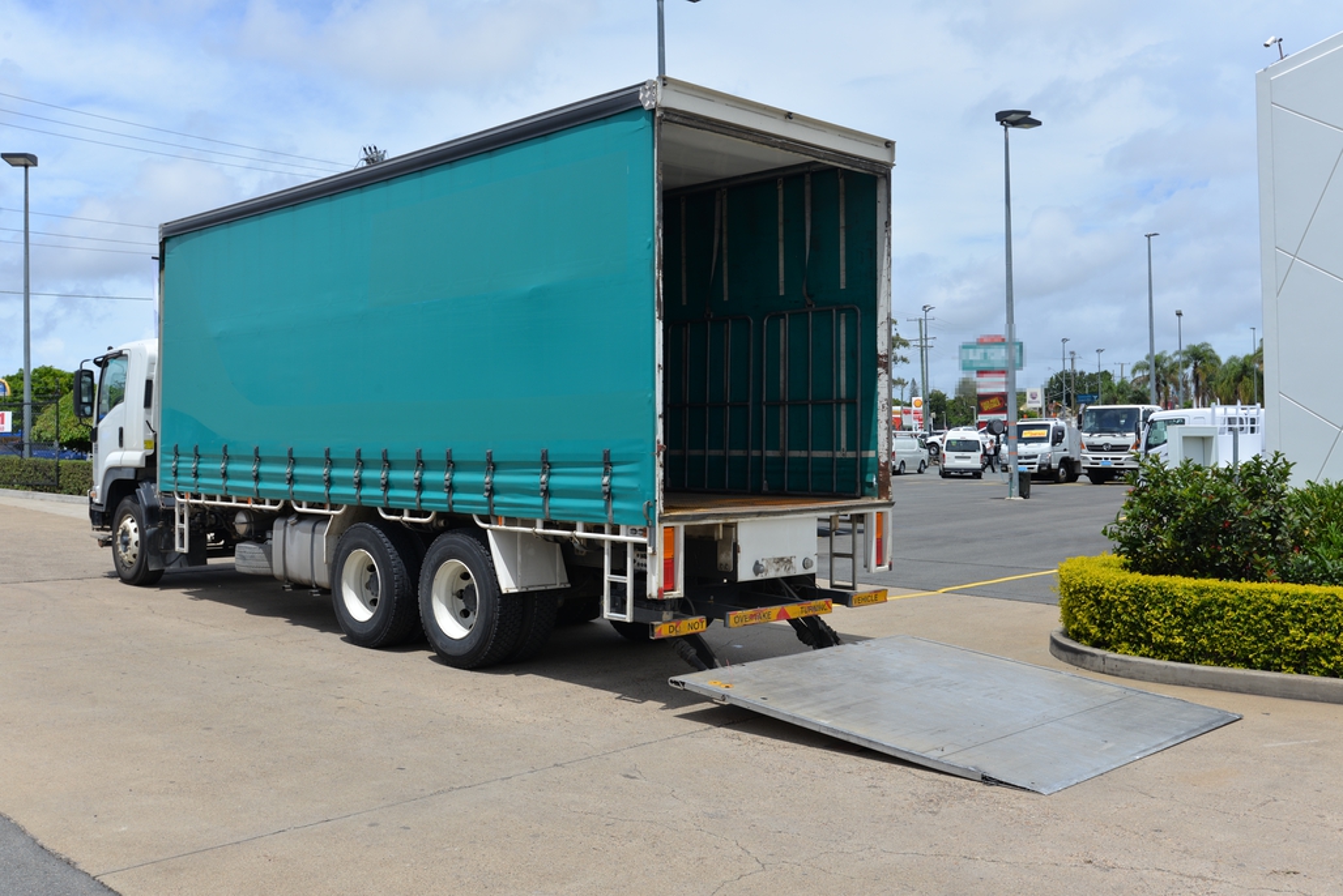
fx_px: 1306
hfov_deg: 54.4
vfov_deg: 37.9
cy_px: 448
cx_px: 672
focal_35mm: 35
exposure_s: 1/250
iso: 100
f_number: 8
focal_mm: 35
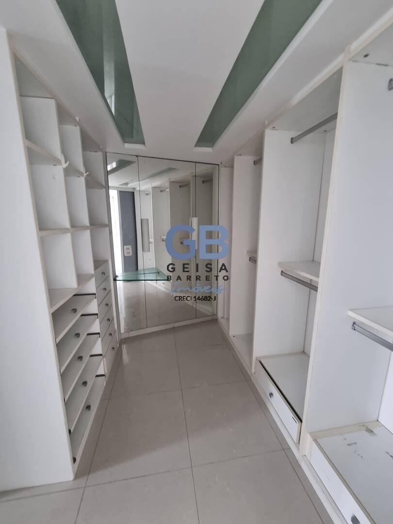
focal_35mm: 13
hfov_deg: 89.9
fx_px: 197
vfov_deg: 106.2
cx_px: 196
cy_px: 262
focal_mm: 2.2
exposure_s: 1/34
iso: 320
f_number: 2.2
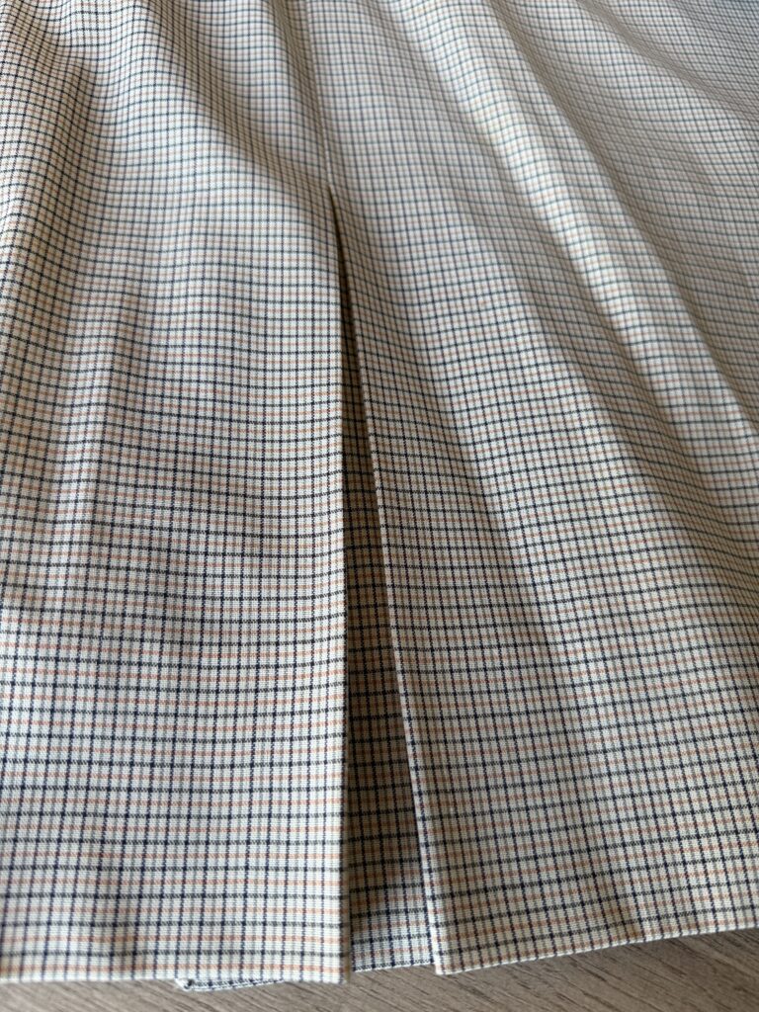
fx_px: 702
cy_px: 506
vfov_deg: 71.6
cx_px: 380
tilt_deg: -65.9
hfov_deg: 56.8
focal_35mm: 24
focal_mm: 6.76
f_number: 1.78
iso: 80
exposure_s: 1/121
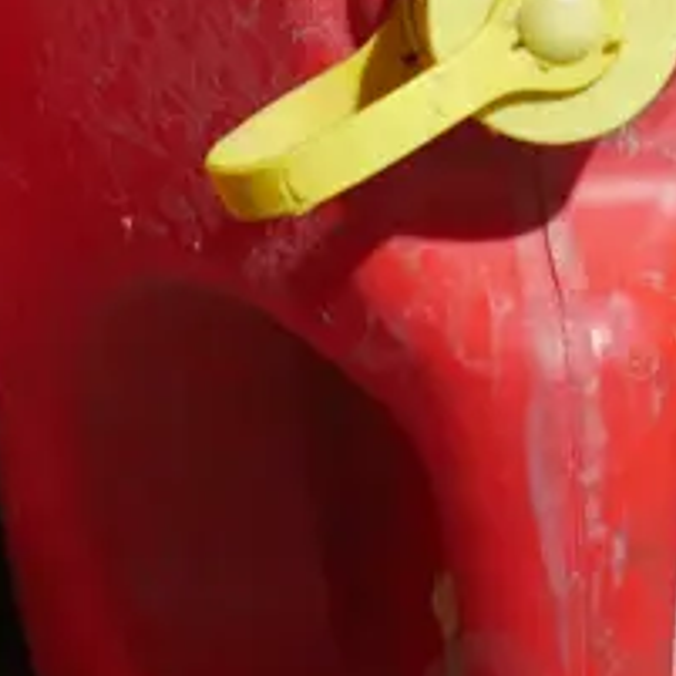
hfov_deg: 9.2
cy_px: 587
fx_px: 4176
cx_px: 656
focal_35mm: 189
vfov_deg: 9.2
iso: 1000
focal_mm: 21
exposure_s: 1/60
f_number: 4.6
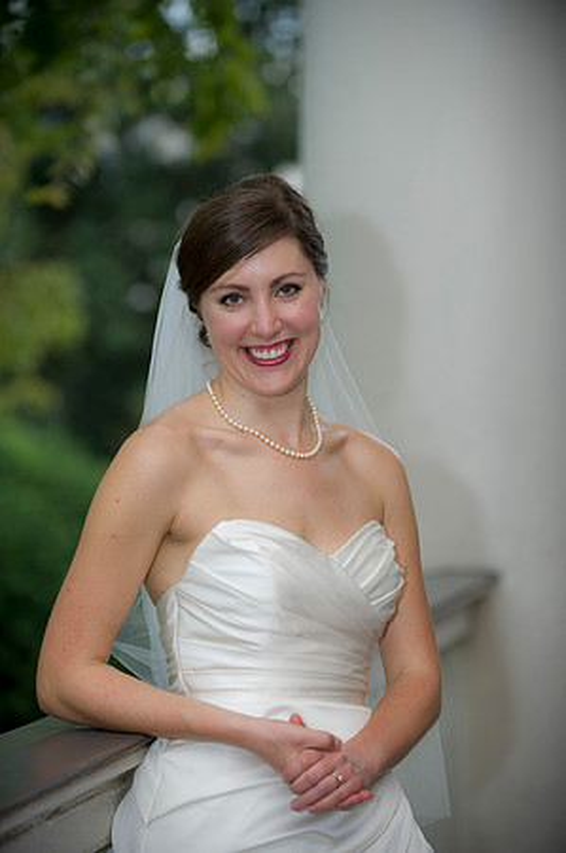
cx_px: 283
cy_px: 426
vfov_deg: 18.6
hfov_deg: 12.4
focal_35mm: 110
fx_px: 2600
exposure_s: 1/160
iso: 250
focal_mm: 110
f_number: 2.8
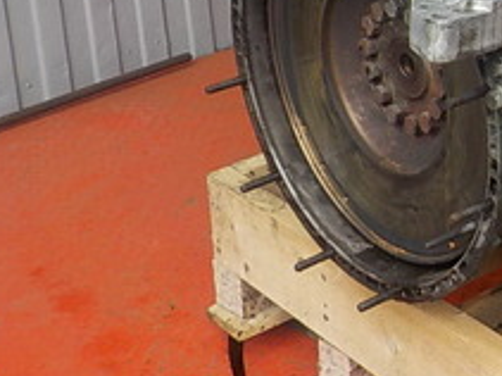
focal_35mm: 91
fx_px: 1319
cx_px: 730
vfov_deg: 15.5
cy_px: -93
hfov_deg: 19.2
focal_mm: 4.1
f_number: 3.3
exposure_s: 1/125
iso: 125
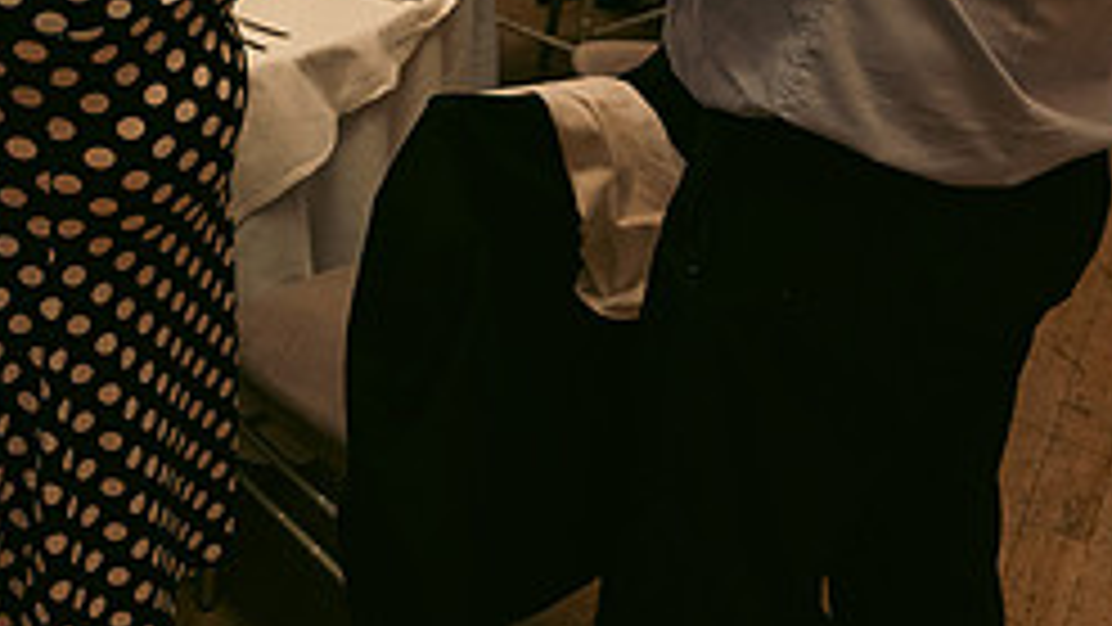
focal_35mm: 59
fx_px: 1740
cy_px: -137
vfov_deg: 19.2
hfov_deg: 32.9
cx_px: 36
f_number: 3.5
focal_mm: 24
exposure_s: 1/160
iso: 2500
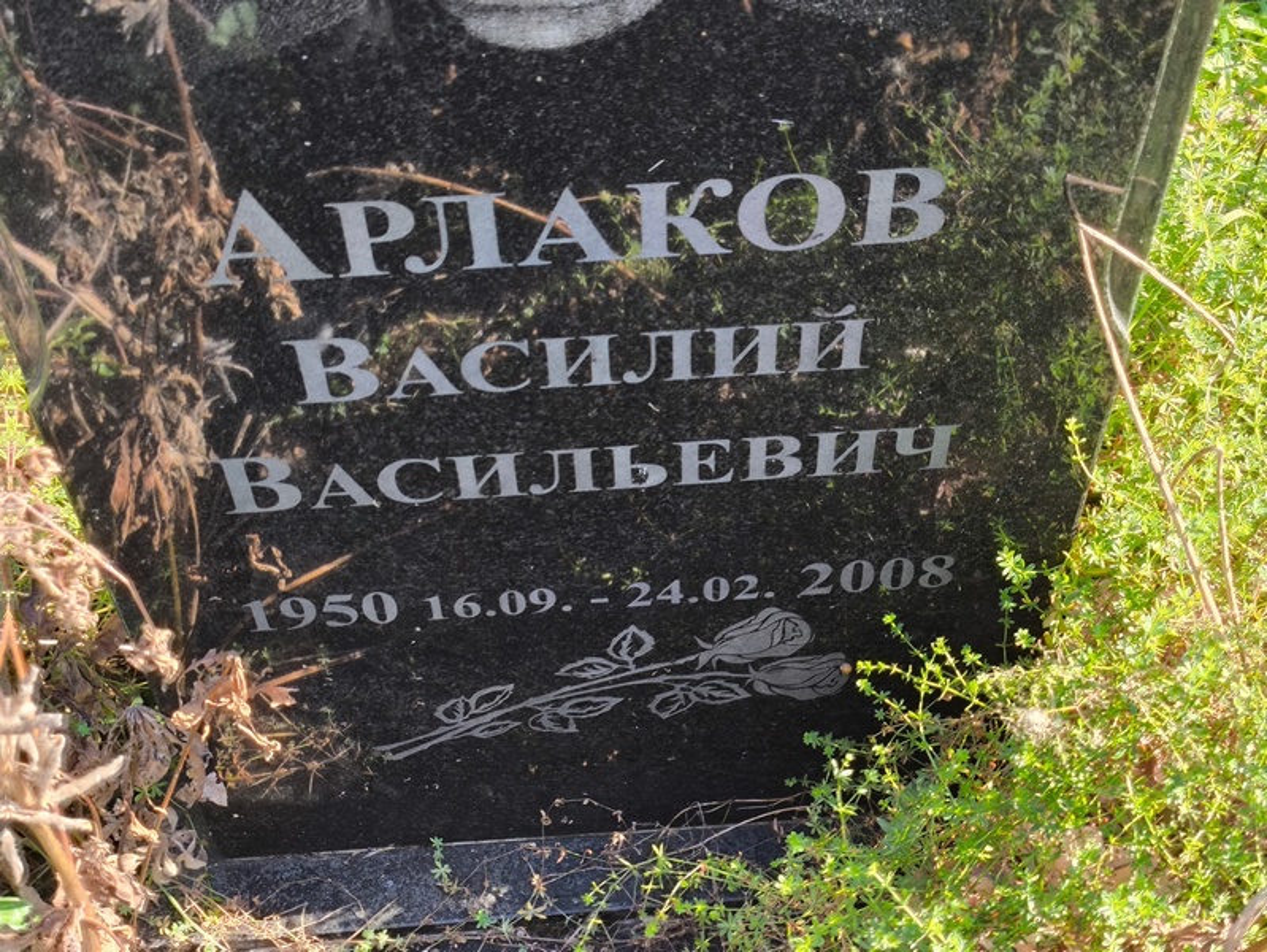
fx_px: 1831
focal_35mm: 50
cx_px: 634
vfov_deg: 29.1
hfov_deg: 38.2
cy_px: 476
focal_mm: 4.71
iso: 50
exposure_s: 1/120
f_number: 1.7
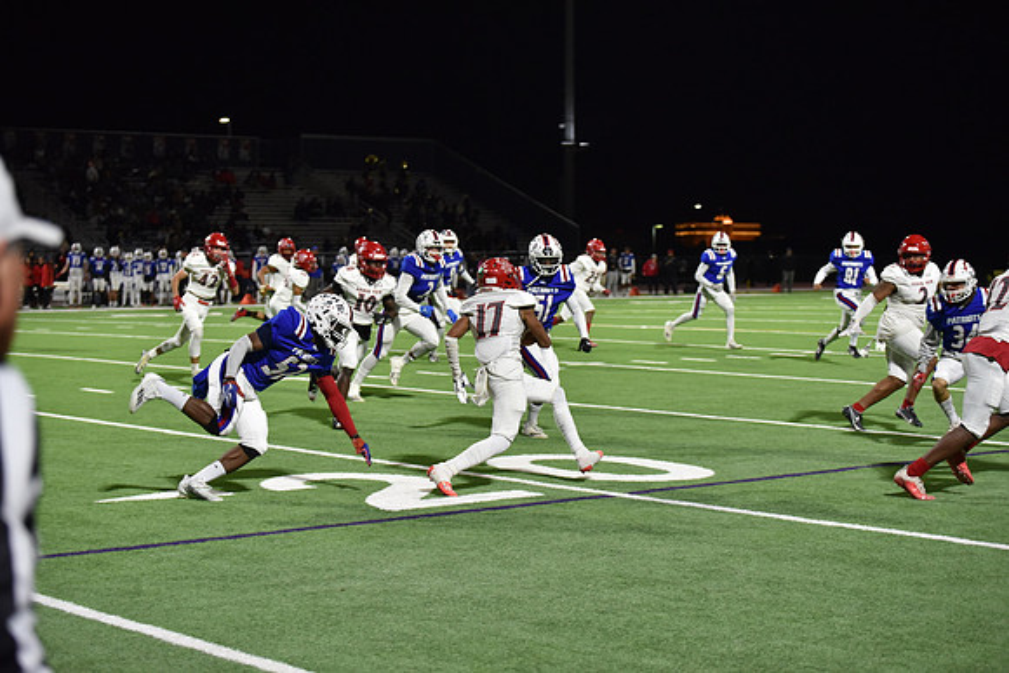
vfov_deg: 19.5
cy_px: 336
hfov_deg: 28.8
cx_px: 504
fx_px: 1962
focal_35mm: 70
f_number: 2.8
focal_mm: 70
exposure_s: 1/500
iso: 2200
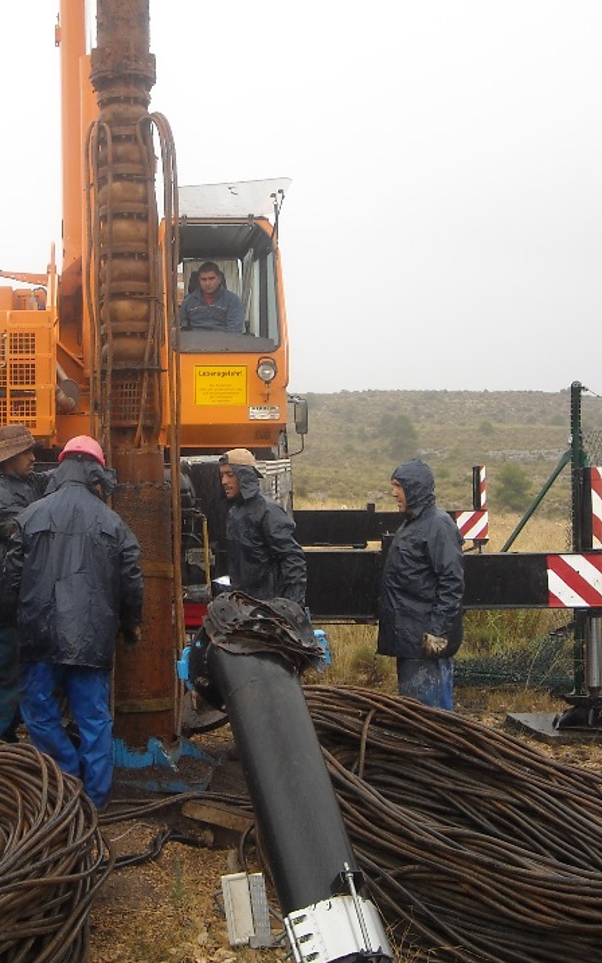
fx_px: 1392
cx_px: 137
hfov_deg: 24.1
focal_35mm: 53
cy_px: 400
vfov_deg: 38.1
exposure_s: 1/109
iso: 64
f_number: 2.8
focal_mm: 5.7
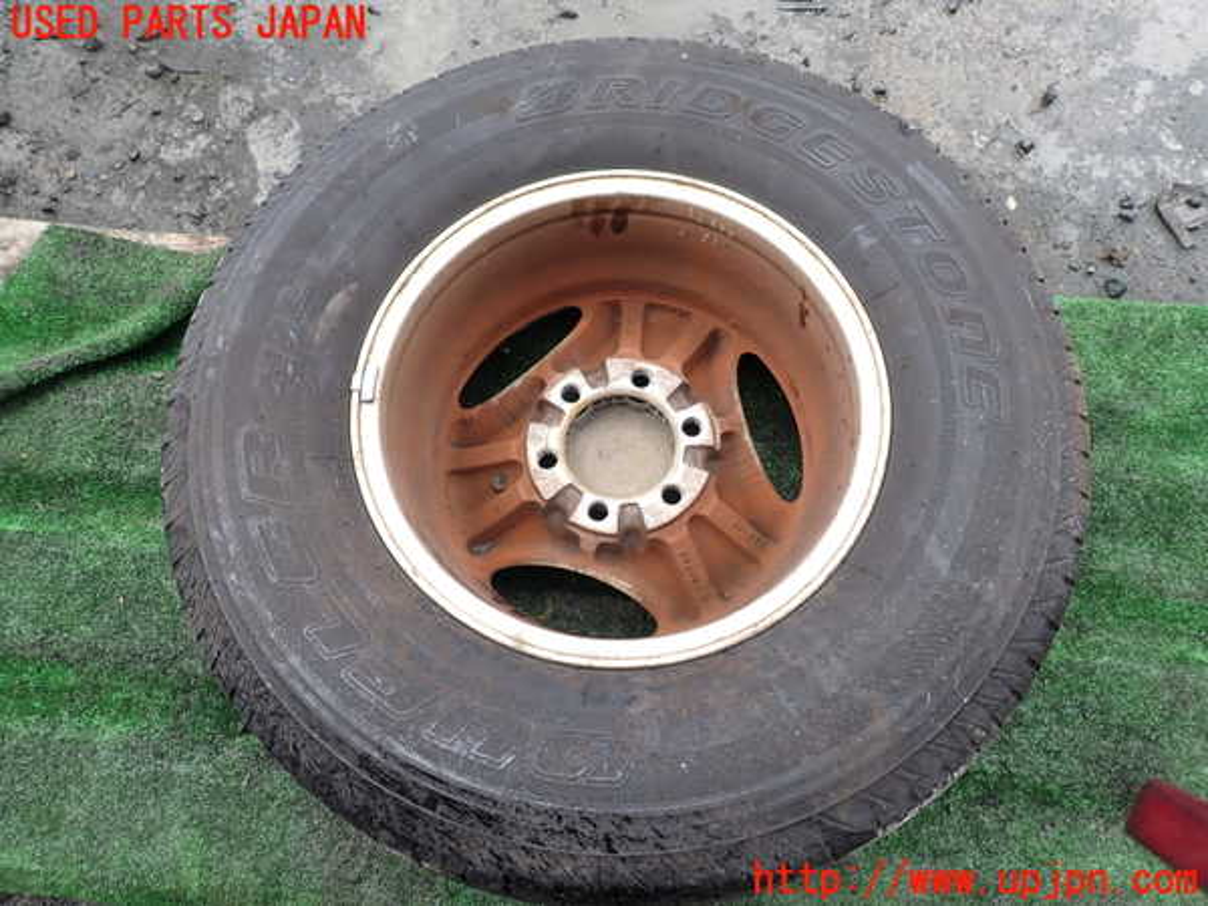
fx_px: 872
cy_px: 453
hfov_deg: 69.4
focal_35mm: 25
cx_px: 604
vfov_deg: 54.9
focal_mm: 4.5
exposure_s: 1/320
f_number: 2.8
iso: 100
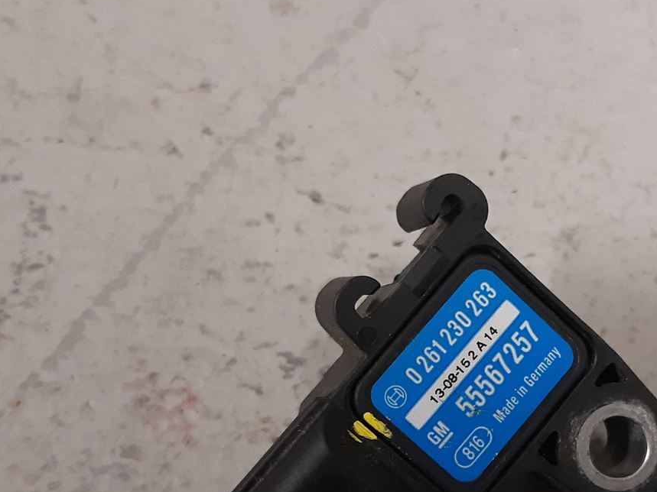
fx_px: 1177
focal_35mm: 62
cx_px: 487
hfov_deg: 30.7
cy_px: 344
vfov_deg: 23.5
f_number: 1.7
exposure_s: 1/50
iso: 200
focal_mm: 3.93
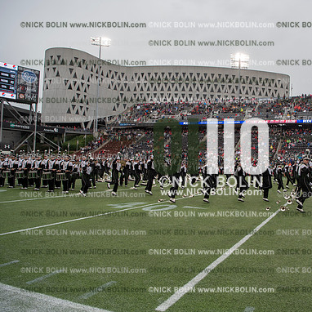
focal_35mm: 31
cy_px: 157
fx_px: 316
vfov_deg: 52.5
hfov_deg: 51.5
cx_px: 211
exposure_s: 1/800
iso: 250
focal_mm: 24
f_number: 3.5
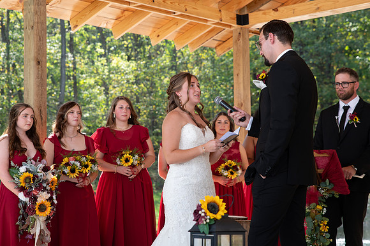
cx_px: 195
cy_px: 116
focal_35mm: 79
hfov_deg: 25.6
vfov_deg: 17.2
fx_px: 813
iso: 320
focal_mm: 70
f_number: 4.5
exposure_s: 1/200
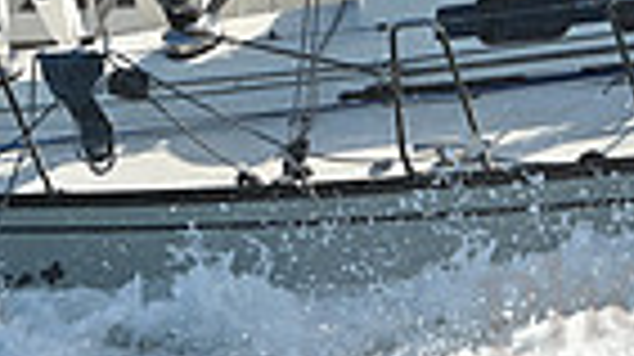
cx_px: 247
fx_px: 5055
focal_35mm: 301
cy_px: 79
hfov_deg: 7.2
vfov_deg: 4.0
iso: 320
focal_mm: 70
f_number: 6.3
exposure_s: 1/1600
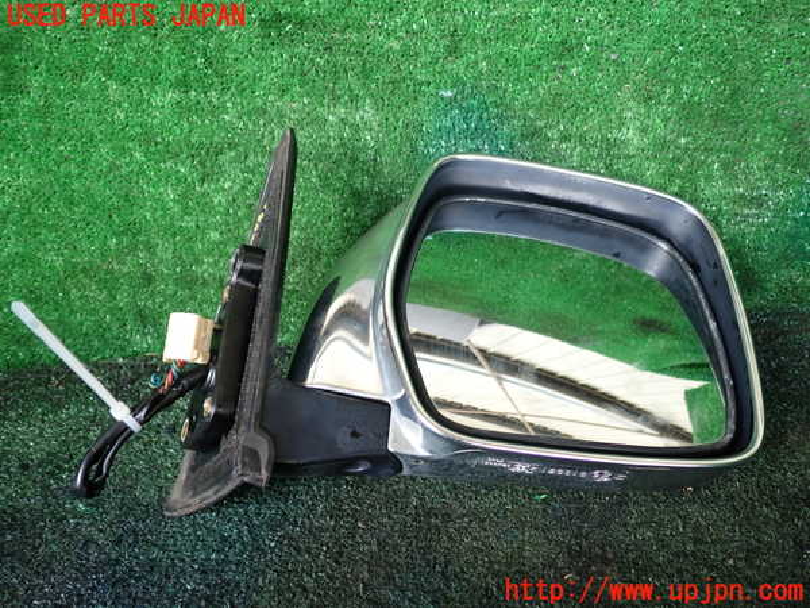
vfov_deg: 46.8
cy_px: 304
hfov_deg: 60.0
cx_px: 405
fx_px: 702
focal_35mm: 30
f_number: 2.3
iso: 125
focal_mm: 5.4
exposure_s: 1/60
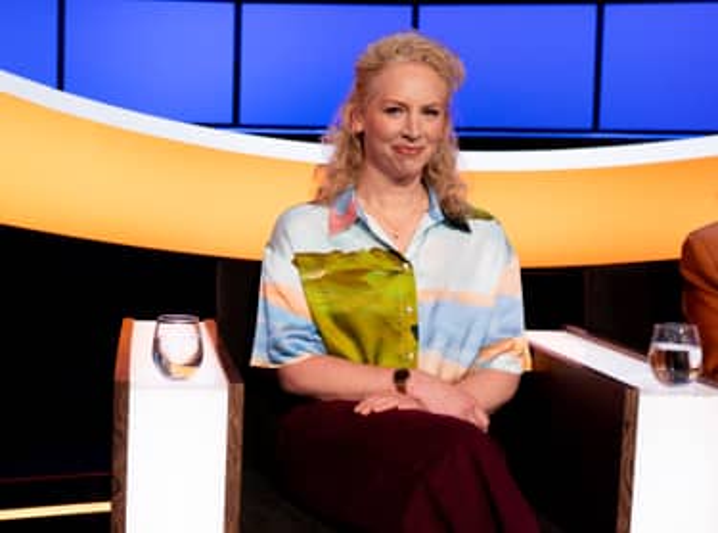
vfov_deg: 25.9
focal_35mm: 56
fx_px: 1157
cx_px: 119
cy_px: 282
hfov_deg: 33.2
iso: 1600
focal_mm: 28
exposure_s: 1/60
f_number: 4
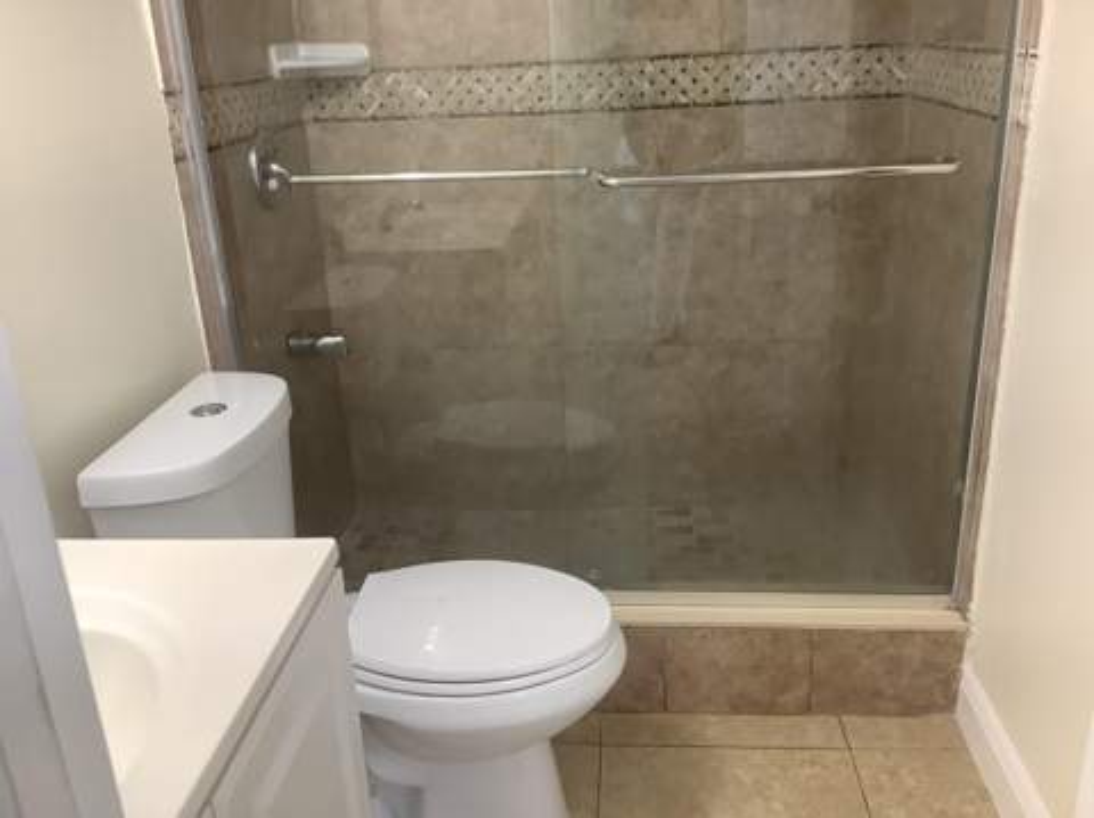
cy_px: 409
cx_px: 547
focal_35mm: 31
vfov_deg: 45.4
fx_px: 979
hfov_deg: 58.4
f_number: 2.4
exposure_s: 1/50
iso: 100
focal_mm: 3.3
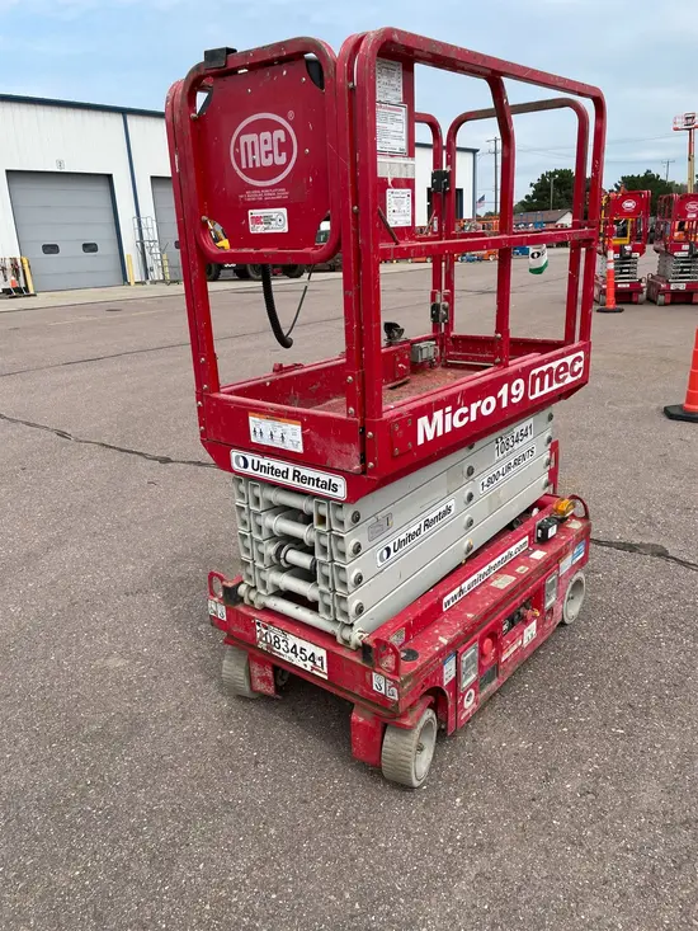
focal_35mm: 26
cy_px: 466
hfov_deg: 53.1
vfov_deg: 67.3
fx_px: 699
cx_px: 349
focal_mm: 4.2
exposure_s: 1/2618
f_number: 1.6
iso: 32
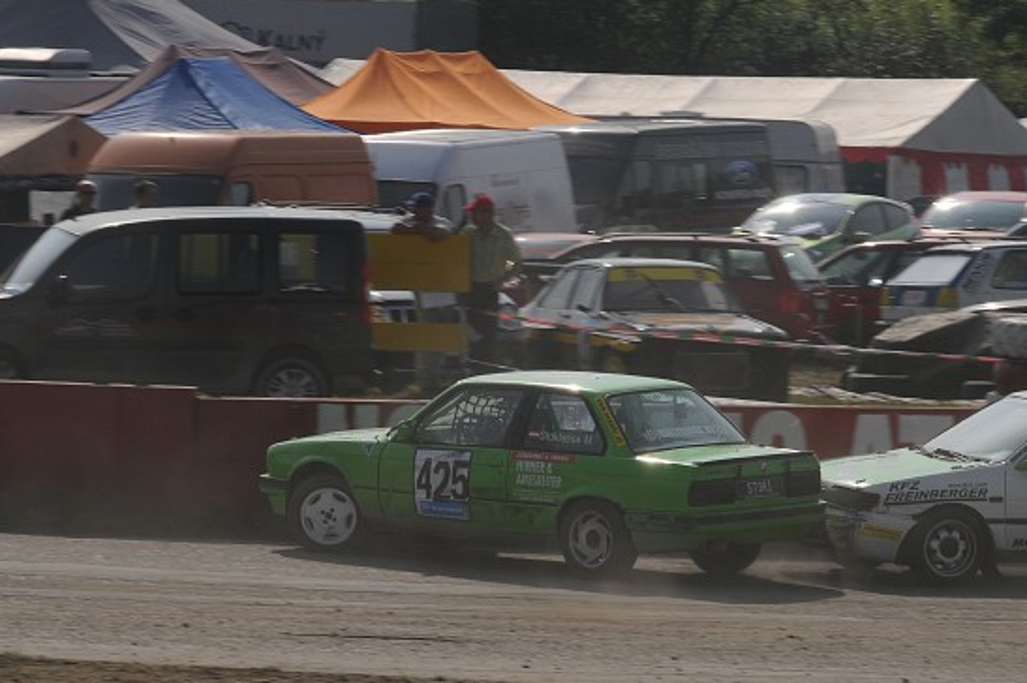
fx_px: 10634
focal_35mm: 373
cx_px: 586
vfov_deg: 3.7
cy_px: 420
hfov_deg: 5.5
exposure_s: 1/400
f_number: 14
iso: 200
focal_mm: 200
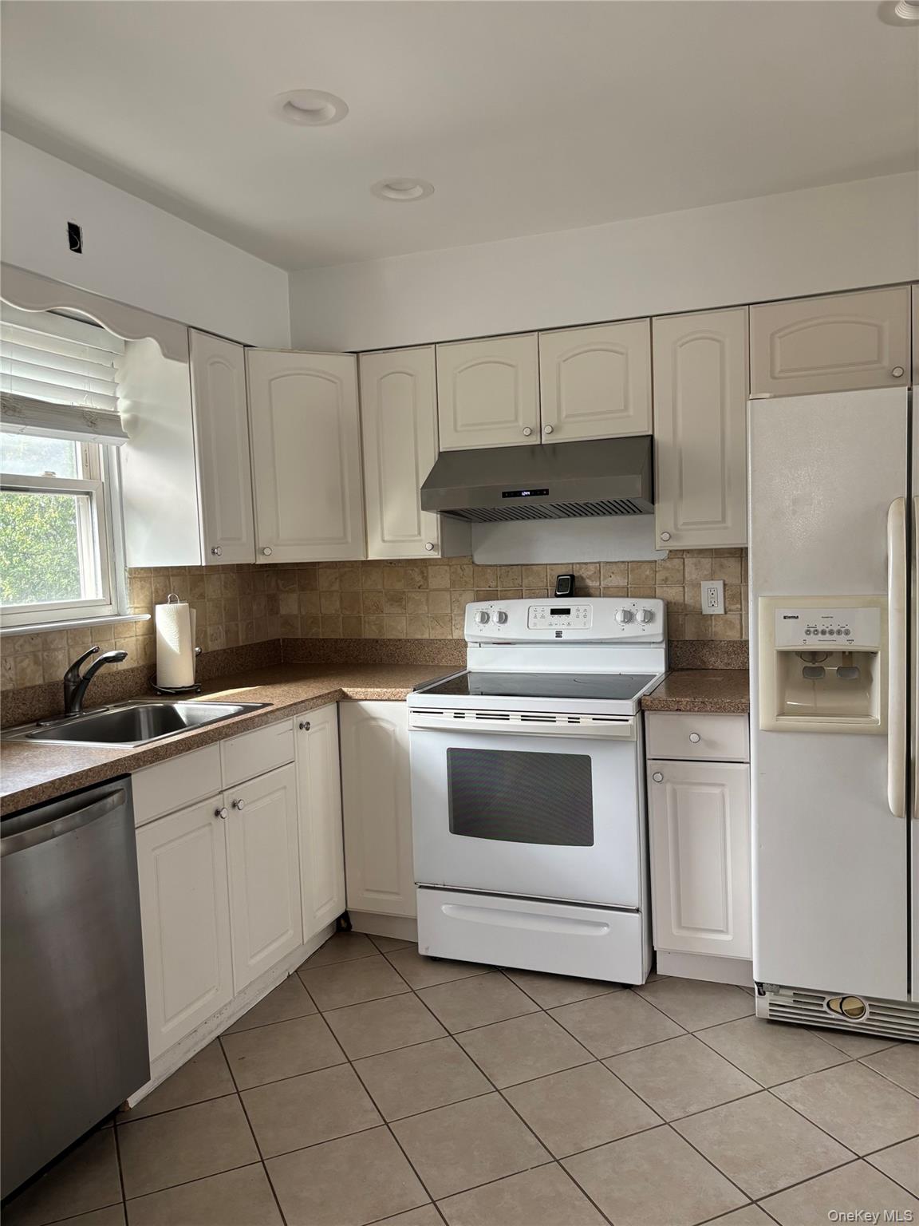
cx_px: 460
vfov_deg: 67.3
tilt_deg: -5.2
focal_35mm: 26
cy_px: 613
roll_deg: +0.8
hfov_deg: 53.1
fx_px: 920
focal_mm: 5.96
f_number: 1.6
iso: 100
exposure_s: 1/121
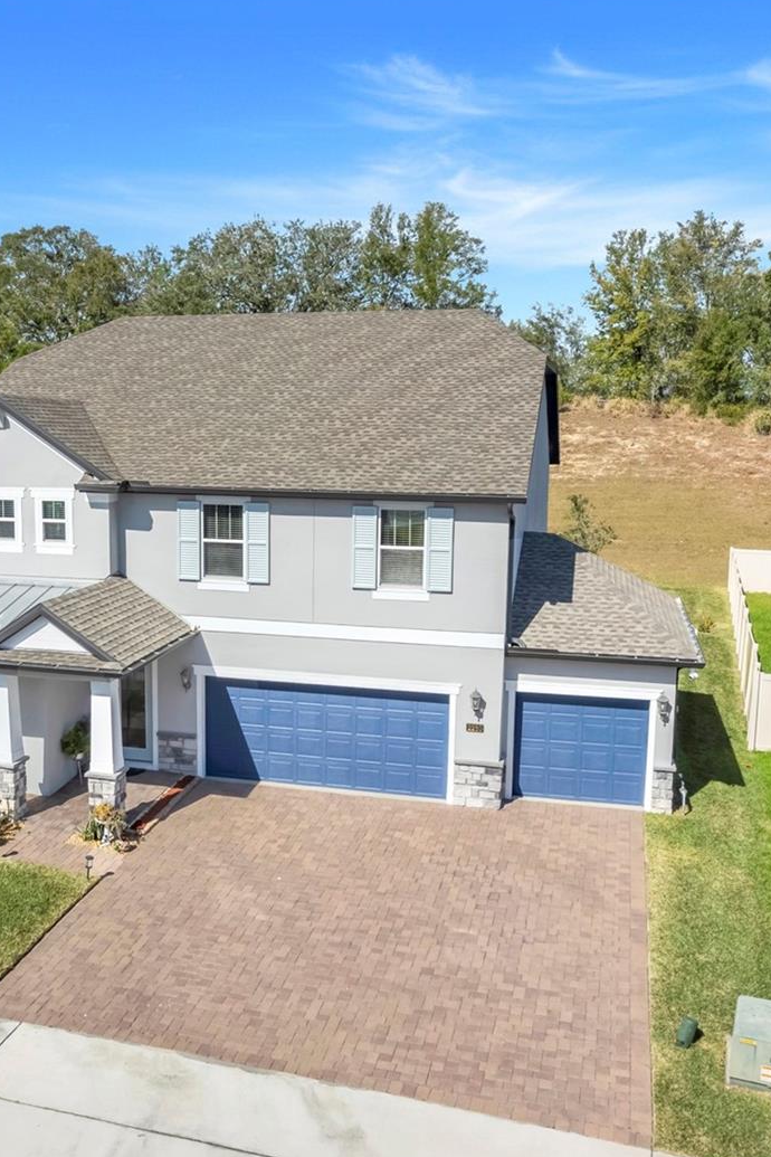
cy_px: 583
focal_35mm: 34
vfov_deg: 55.8
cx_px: 257
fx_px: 1092
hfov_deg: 38.4
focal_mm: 8.38
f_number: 2.8
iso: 120
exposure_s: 1/640
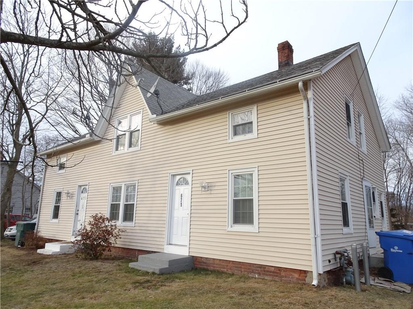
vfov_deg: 56.8
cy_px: 154
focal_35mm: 24
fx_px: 286
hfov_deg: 71.6
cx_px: 206
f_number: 3.5
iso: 80
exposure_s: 1/160
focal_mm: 4.12
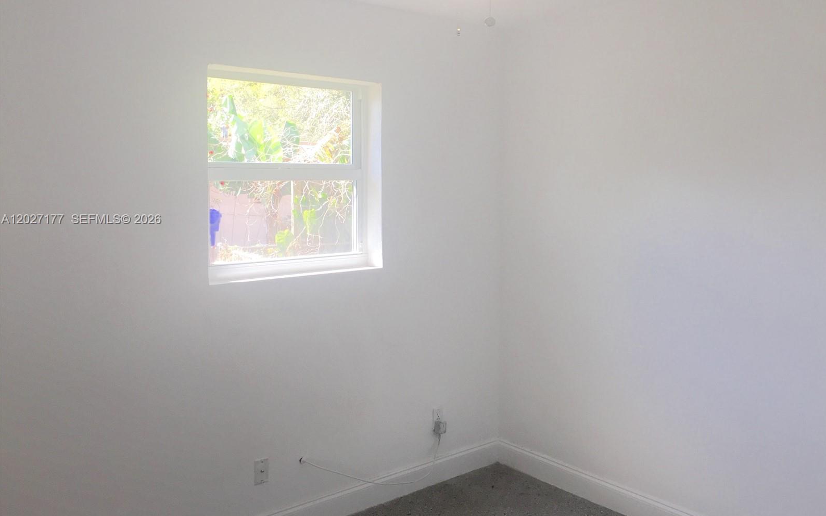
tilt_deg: -3.0
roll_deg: -1.6
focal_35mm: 31
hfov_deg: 61.2
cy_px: 220
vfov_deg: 40.5
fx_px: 698
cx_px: 415
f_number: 2.2
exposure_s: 1/120
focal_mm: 4.15
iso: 32
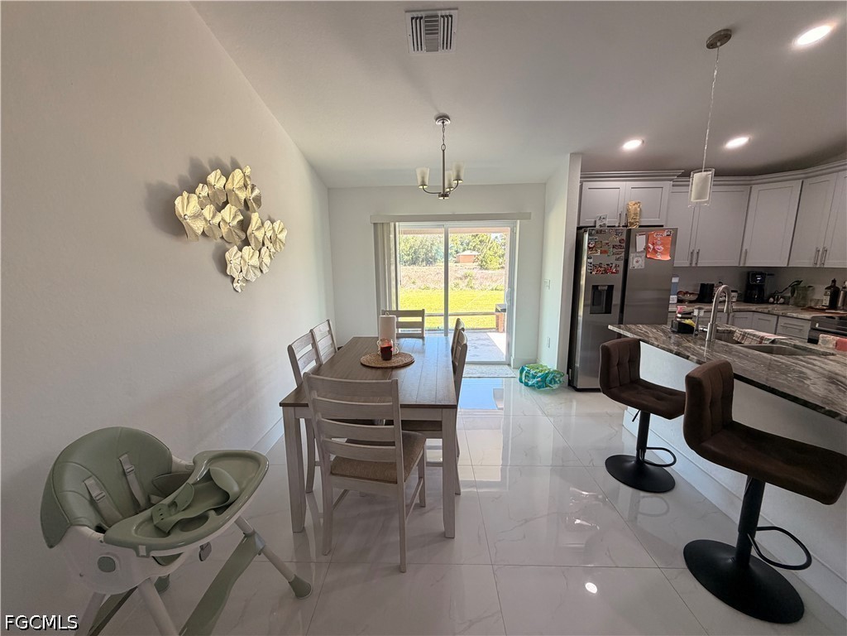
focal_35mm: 14
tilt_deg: -9.8
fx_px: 343
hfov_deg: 102.1
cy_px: 318
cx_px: 424
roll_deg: +1.3
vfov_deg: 85.7
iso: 160
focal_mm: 2.22
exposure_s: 1/120
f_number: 2.2
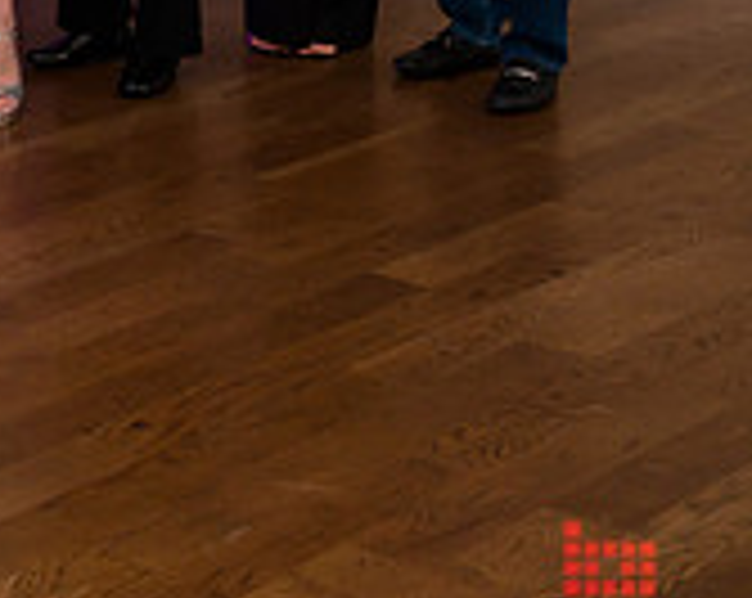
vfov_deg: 13.5
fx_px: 2466
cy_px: -112
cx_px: -423
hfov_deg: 15.7
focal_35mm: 111
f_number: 5
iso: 1250
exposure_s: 1/200
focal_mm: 34
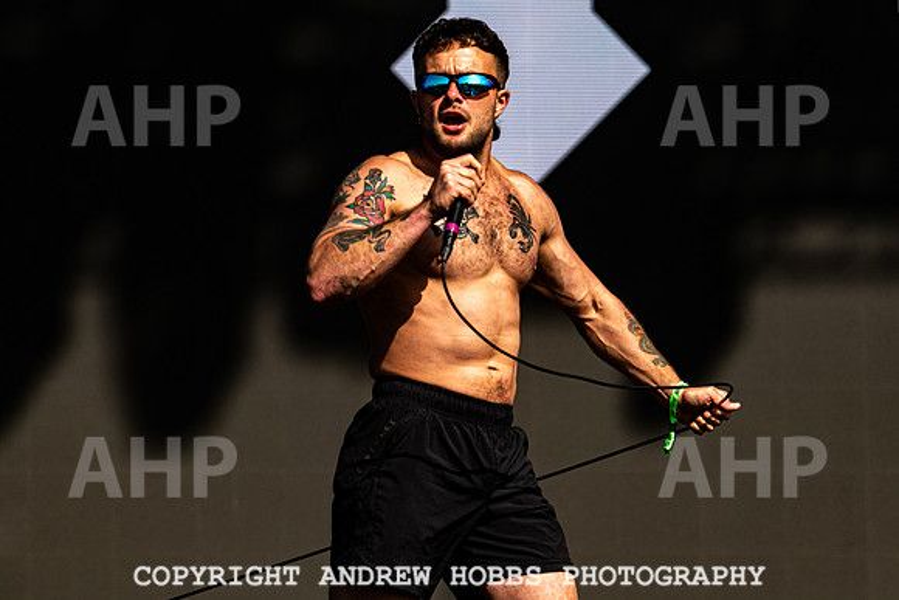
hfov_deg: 8.0
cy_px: 212
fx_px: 6455
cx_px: 548
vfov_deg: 5.3
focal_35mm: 258
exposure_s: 1/3200
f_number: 5.6
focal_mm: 200
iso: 320
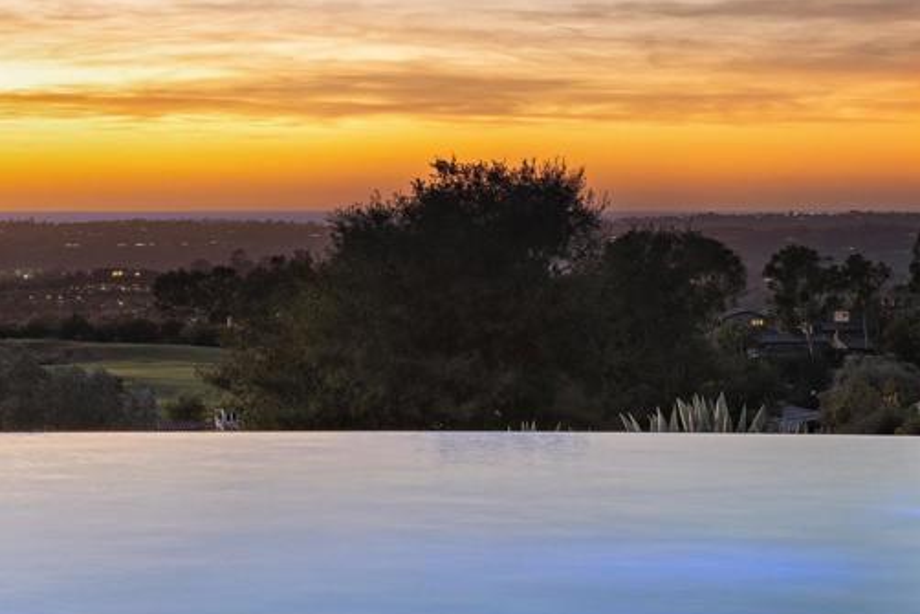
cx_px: 249
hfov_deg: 19.9
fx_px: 2607
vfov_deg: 13.4
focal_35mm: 102
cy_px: 212
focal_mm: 50
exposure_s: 1/20
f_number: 7.1
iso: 160
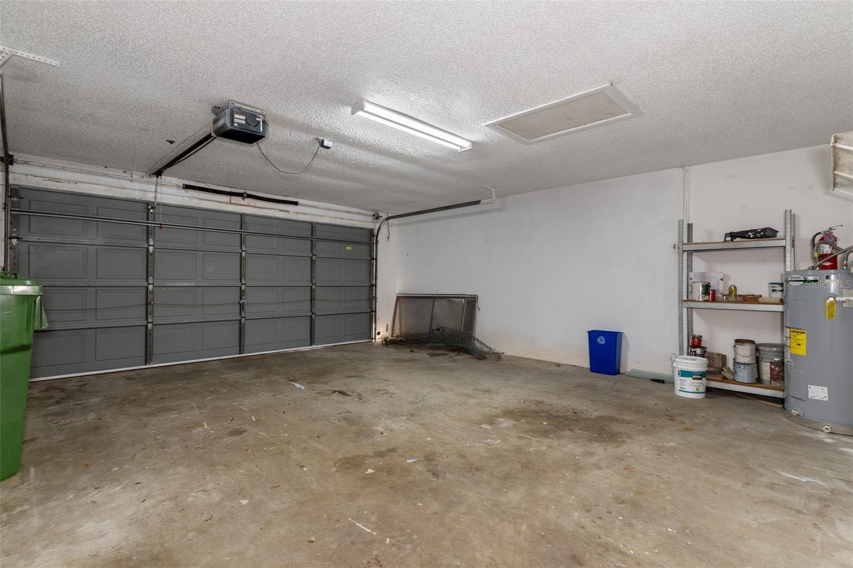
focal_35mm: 16
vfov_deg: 72.0
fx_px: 391
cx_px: 426
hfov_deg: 95.0
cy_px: 284
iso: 320
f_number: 8
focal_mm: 11
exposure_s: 1/5
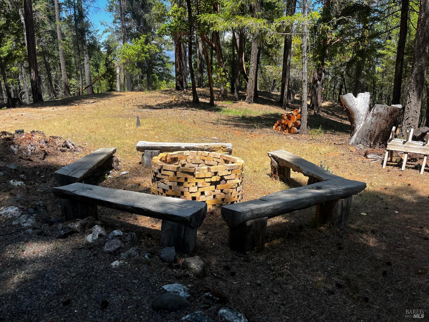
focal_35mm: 26
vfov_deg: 53.1
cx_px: 214
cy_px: 161
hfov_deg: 67.3
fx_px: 322
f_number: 1.6
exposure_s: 1/1372
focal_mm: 5.1
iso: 50
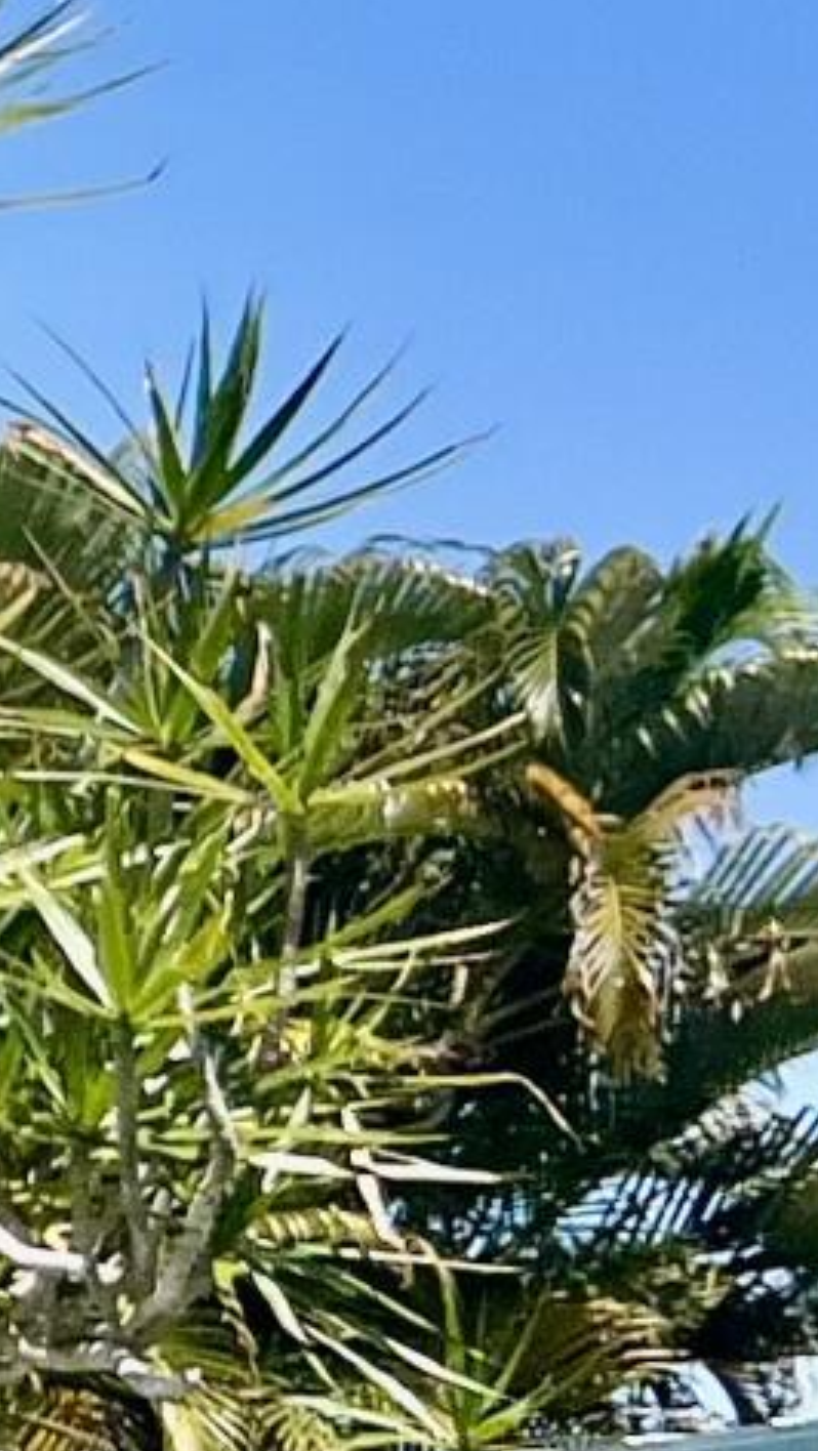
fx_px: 6931
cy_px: 1024
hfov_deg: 5.1
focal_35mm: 180
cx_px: -3583
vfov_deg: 11.9
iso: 50
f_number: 1.5
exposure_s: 1/6579
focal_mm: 5.7
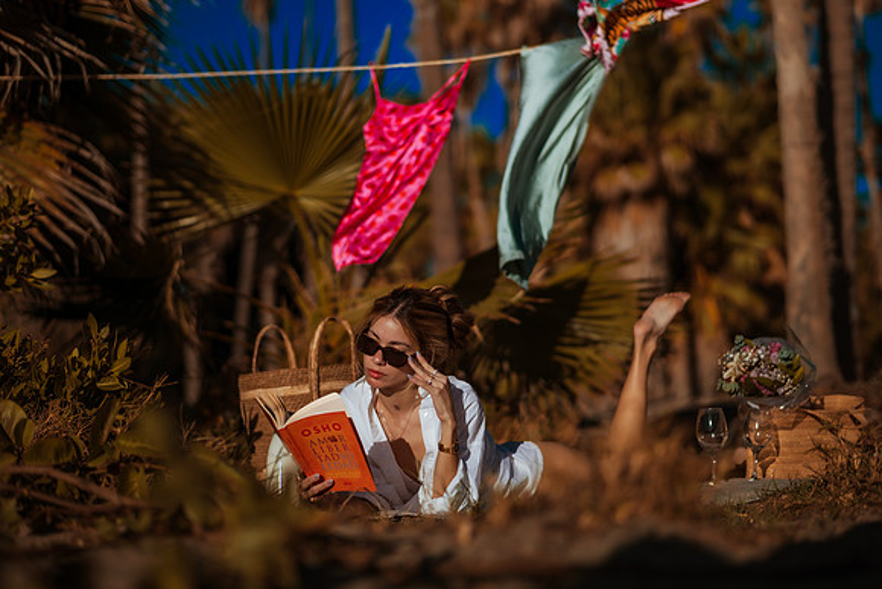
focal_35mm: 58
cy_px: 294
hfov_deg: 34.5
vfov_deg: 23.4
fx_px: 1421
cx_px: 441
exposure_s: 1/8000
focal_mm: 58
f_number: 1.8
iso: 50
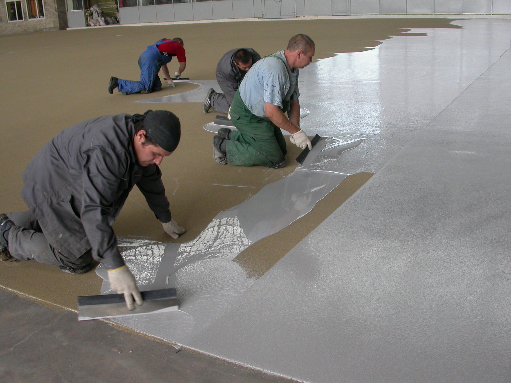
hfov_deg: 49.0
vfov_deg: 37.7
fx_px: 561
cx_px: 256
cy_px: 192
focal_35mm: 38
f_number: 3.7
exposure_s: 1/72.7
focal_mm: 7.85
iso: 100
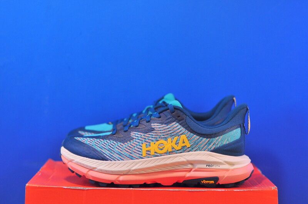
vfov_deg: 18.1
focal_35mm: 75
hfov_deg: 27.0
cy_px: 102
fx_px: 641
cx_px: 154
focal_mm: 50
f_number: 2.5
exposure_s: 1/320
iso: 250
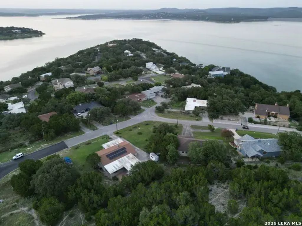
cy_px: 113
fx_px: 209
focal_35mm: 24
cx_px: 151
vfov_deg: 56.8
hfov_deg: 71.6
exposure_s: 1/50
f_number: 1.7
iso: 100
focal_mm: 6.72
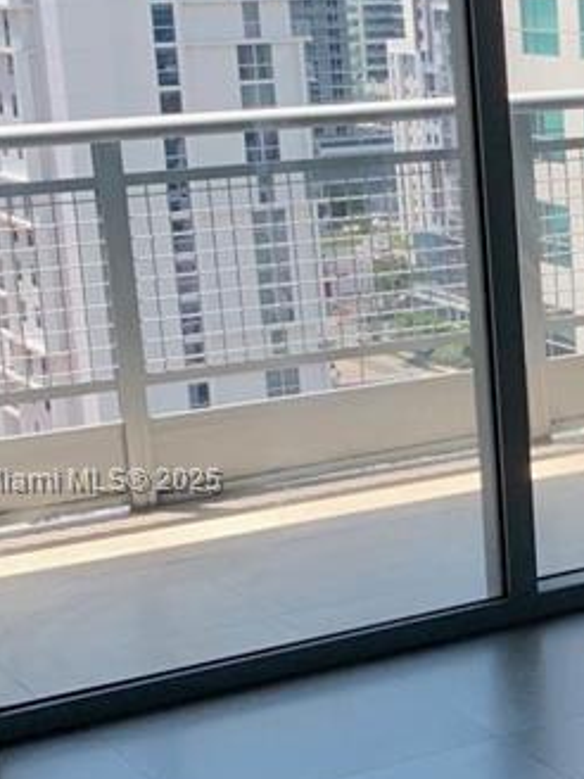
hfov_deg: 14.6
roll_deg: +1.0
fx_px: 2137
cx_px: 855
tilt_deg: -12.8
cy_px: 482
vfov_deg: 20.6
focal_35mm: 95
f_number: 1.8
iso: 25
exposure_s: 1/314
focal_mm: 4.25
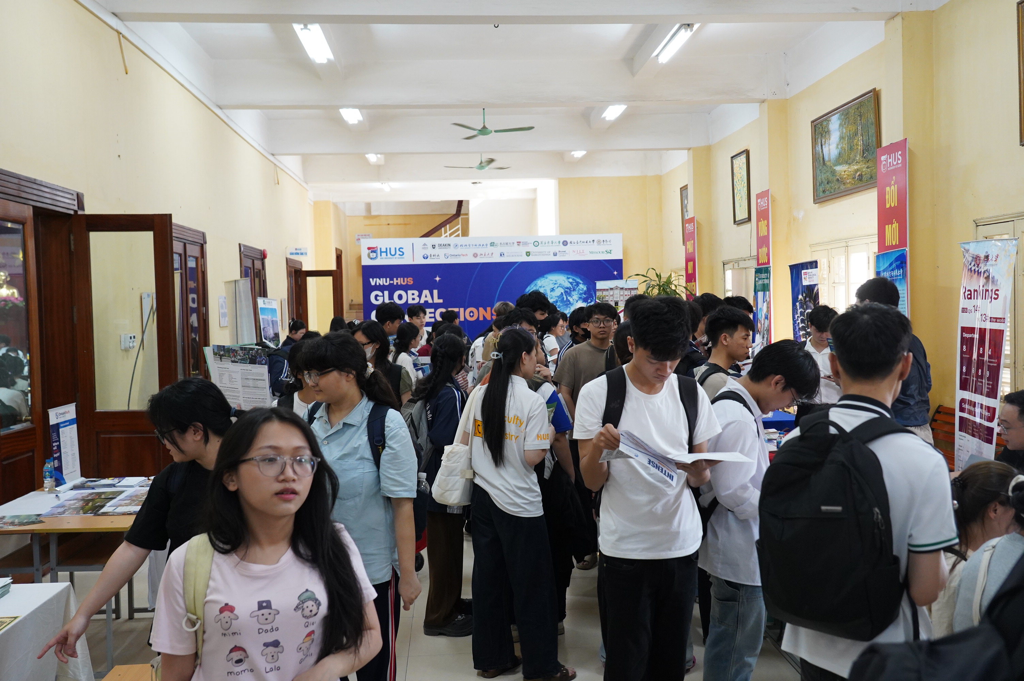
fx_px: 909
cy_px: 340
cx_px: 512
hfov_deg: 58.8
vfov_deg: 41.0
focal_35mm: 32
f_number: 5.6
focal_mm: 32
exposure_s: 1/125
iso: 4000
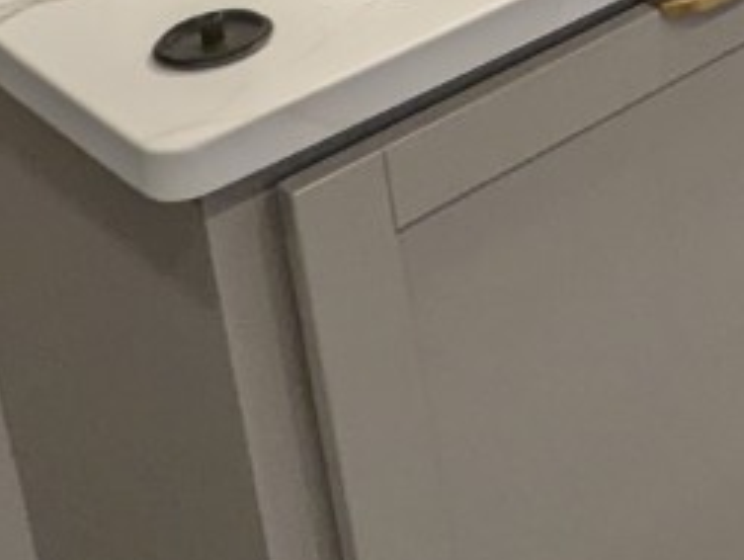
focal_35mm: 89
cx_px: 1205
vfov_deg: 14.6
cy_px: -447
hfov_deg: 18.6
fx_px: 1916
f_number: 2.2
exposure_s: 1/70.5
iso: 102
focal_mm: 2.35
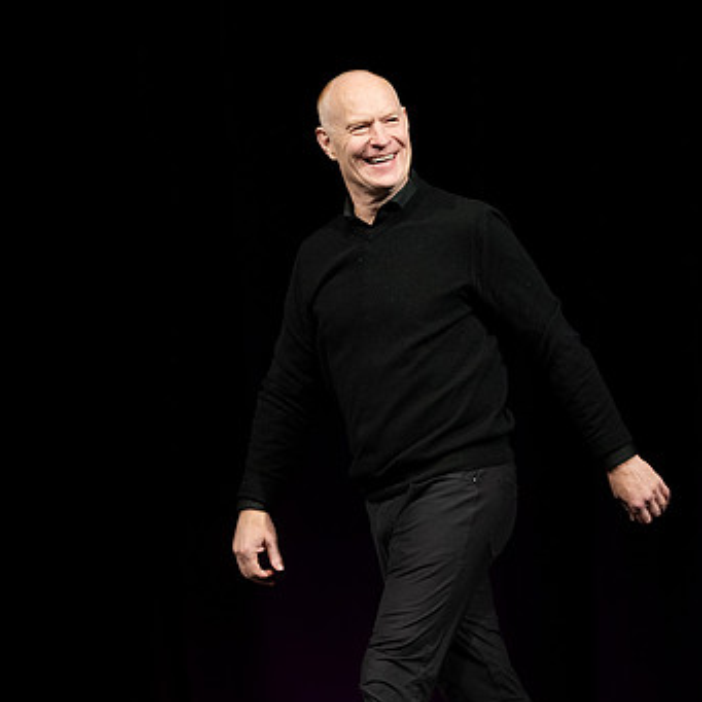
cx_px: 326
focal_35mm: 327
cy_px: 324
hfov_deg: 5.4
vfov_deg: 5.4
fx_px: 7503
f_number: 2.8
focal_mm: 195
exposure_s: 1/320
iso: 2000
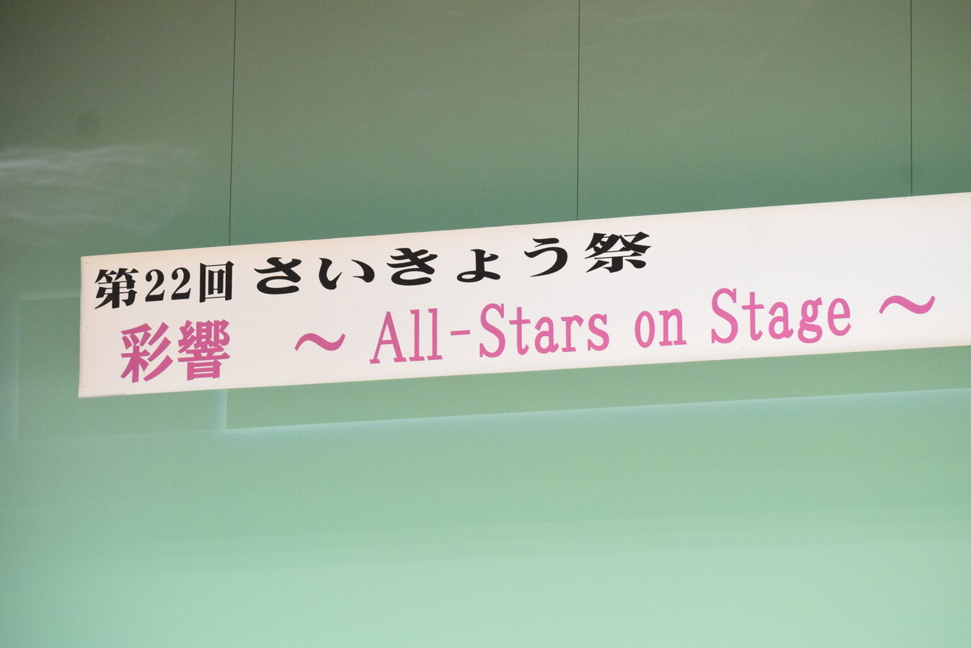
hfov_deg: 16.1
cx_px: 486
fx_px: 3439
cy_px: 324
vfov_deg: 10.8
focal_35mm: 128
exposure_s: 1/160
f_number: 6.3
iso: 6400
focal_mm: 85
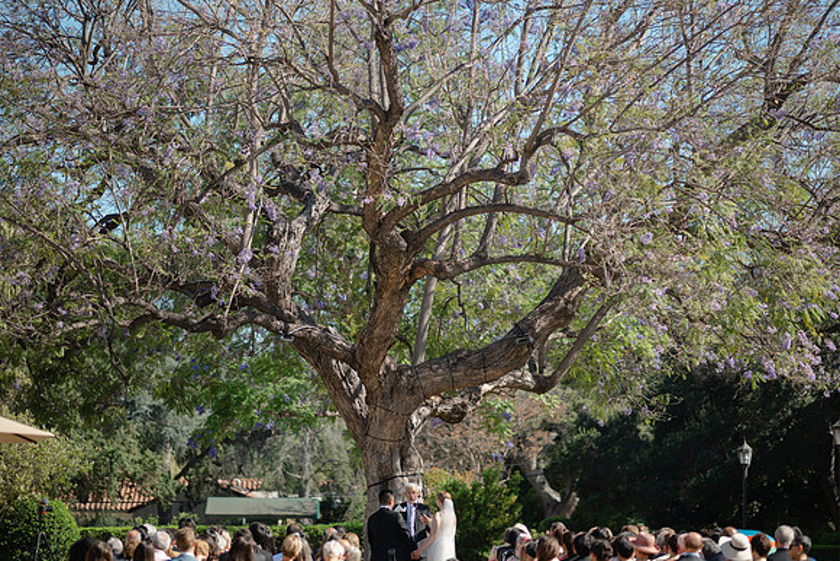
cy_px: 257
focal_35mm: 114
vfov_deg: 12.0
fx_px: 2656
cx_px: 455
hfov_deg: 18.0
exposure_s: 1/3200
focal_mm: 105
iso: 64
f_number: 1.4
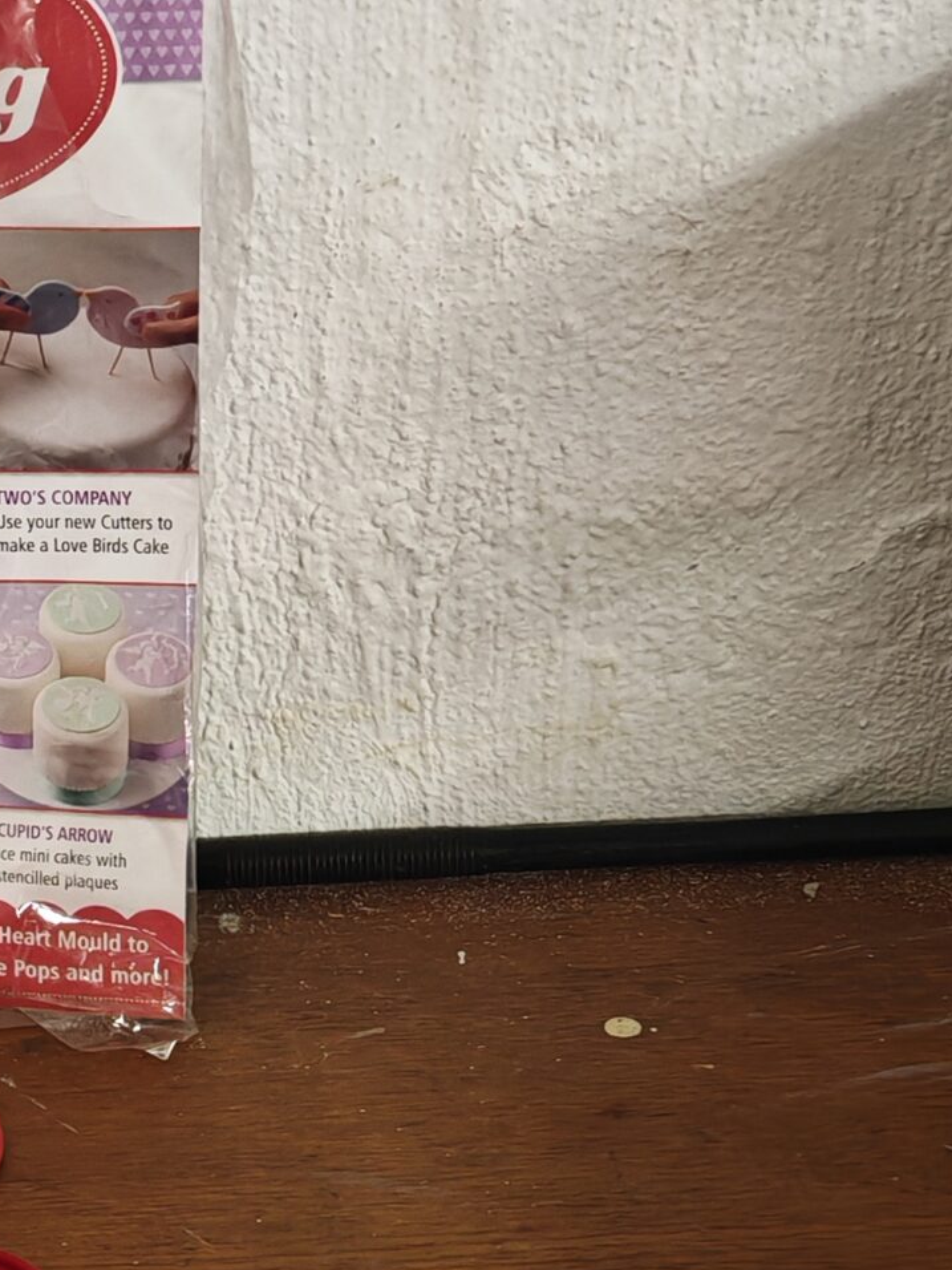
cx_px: -191
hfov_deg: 15.6
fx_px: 3337
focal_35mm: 91
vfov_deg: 20.7
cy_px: 1316
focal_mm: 6.67
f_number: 1.9
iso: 1000
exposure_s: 1/25
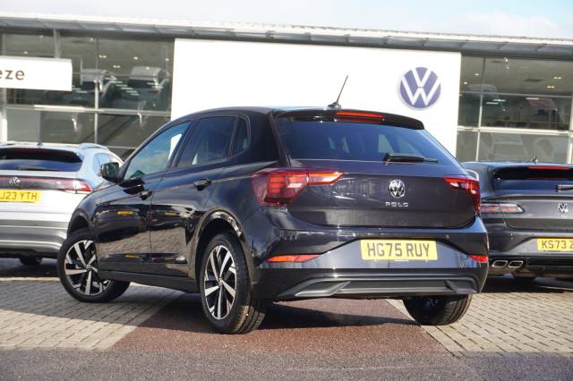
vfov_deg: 20.1
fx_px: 1074
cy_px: 190
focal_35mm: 68
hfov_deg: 29.9
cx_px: 286
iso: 100
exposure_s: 1/80
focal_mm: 45
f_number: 5.6
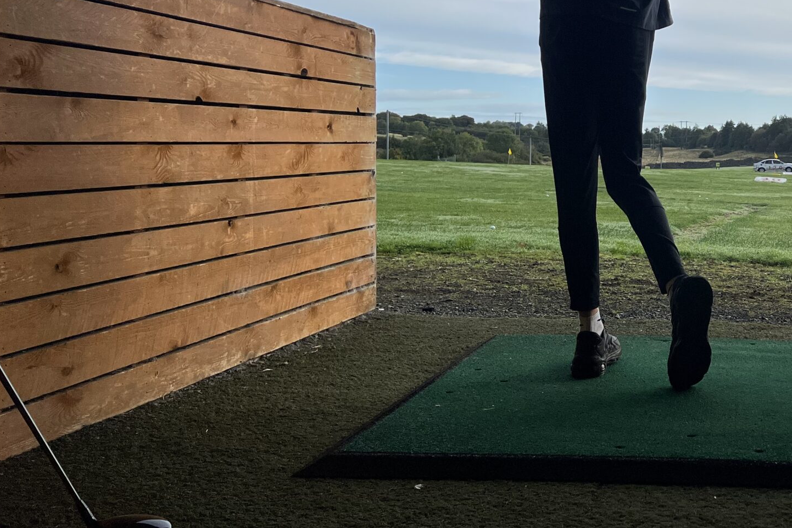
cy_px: 135
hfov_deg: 38.9
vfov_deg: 27.7
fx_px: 1056
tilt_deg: +1.7
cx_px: 679
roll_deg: -0.8
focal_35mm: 48
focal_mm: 5.7
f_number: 1.5
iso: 50
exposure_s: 1/3704
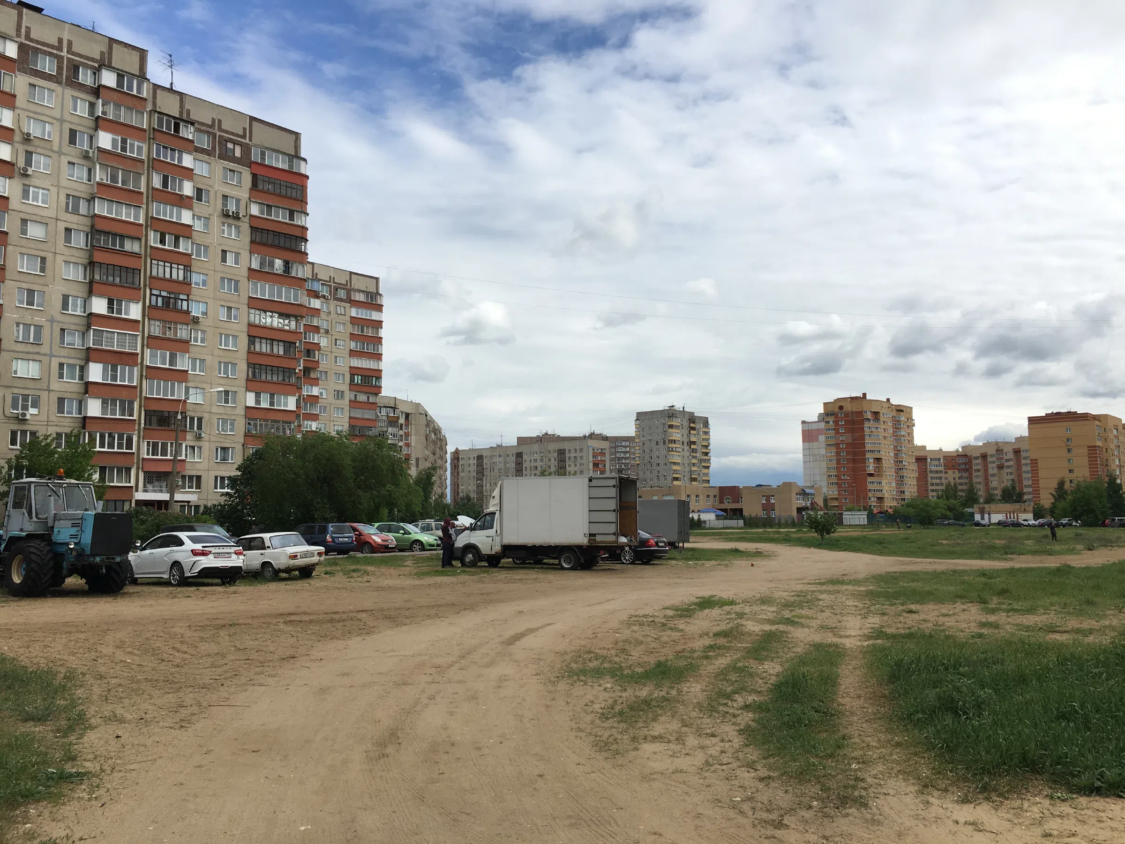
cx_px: 562
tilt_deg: +7.8
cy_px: 422
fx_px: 942
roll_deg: +1.0
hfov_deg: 61.7
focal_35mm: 29
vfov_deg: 48.2
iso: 25
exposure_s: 1/1425
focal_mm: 4.15
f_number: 2.2
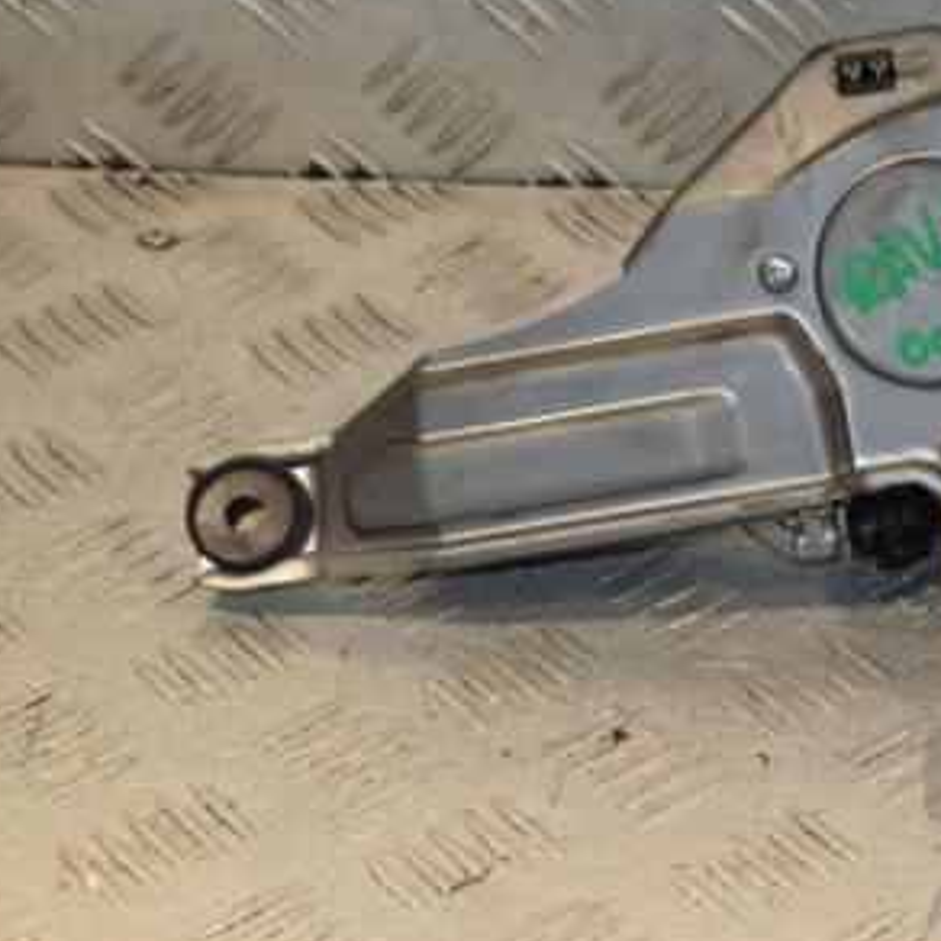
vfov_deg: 11.5
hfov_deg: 11.4
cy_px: 345
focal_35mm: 152
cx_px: 864
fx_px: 4675
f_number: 8
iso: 800
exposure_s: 1/200
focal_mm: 58
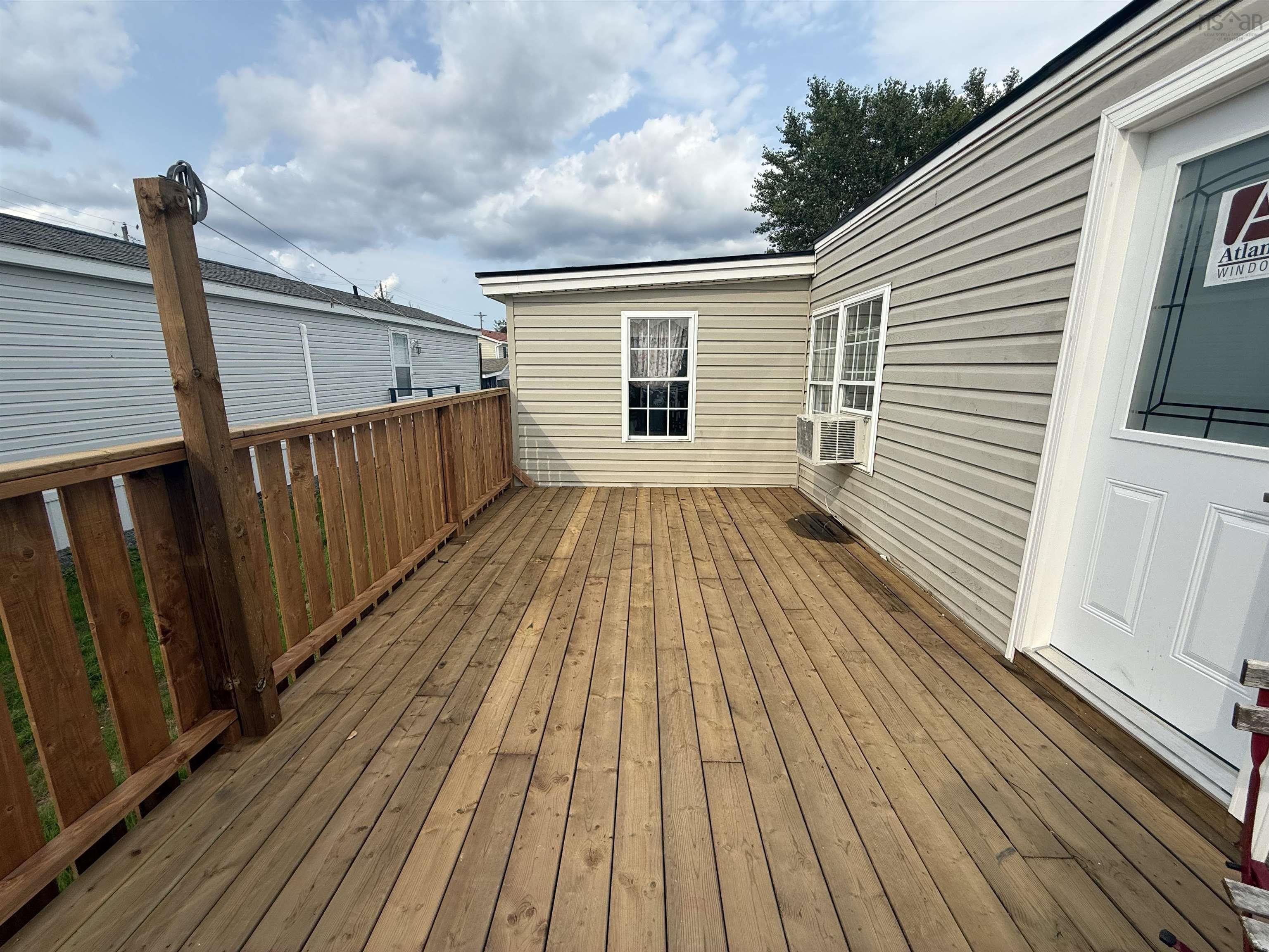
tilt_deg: -10.3
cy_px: 476
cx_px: 634
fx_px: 513
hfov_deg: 102.1
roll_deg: -0.2
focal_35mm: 14
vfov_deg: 85.7
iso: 50
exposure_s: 1/1572
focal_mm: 2.22
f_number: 2.2
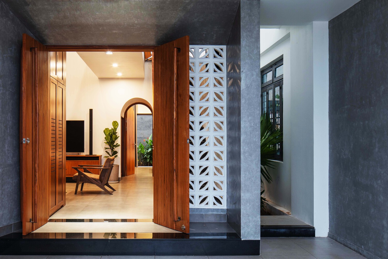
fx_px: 388
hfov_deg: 53.1
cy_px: 130
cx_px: 194
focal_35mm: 36
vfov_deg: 36.9
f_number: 9
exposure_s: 1/1.25
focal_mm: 24
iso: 200
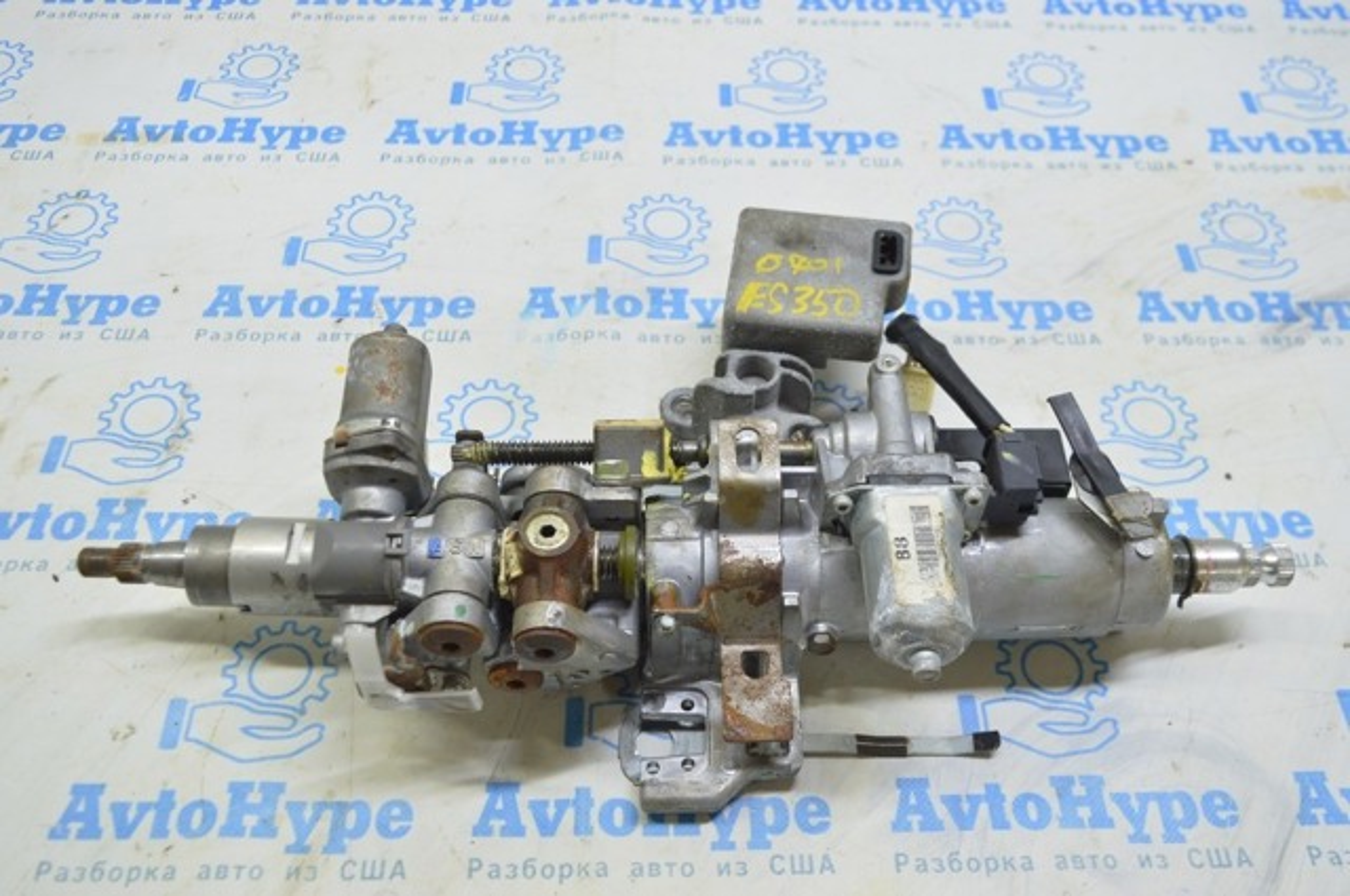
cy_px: 448
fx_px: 1236
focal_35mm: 33
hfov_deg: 57.3
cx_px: 675
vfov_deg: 39.9
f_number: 5.6
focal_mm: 22
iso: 400
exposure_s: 1/20
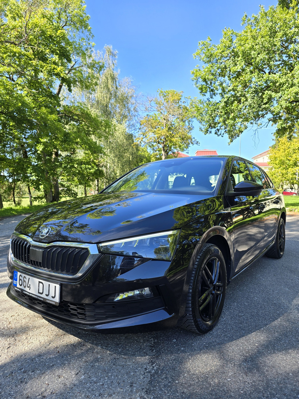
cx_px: 150
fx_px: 265
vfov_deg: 73.9
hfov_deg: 58.9
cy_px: 200
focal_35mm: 23
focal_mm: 6.3
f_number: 1.7
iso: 16
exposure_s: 1/180
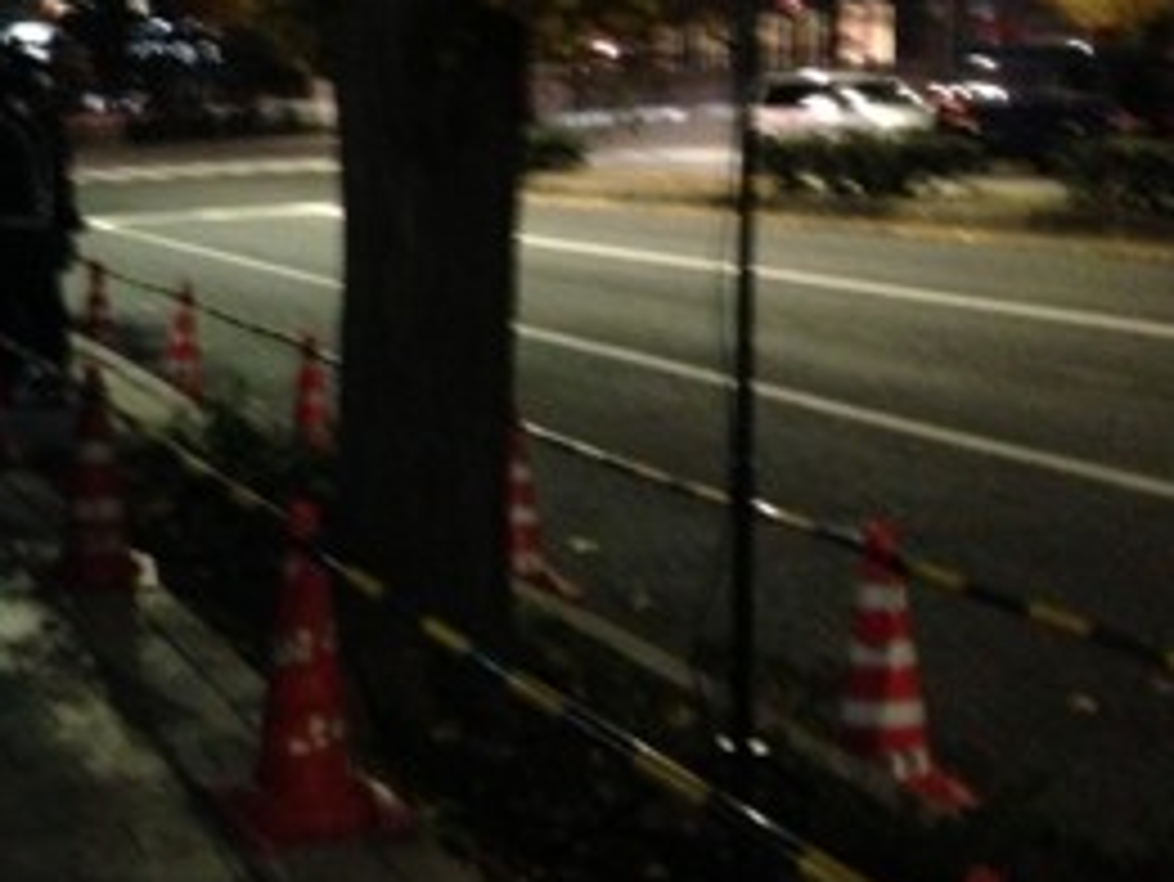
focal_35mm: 57
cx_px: 207
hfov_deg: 32.7
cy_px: 328
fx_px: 1934
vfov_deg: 25.6
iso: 800
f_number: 2.4
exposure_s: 1/15
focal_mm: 4.13
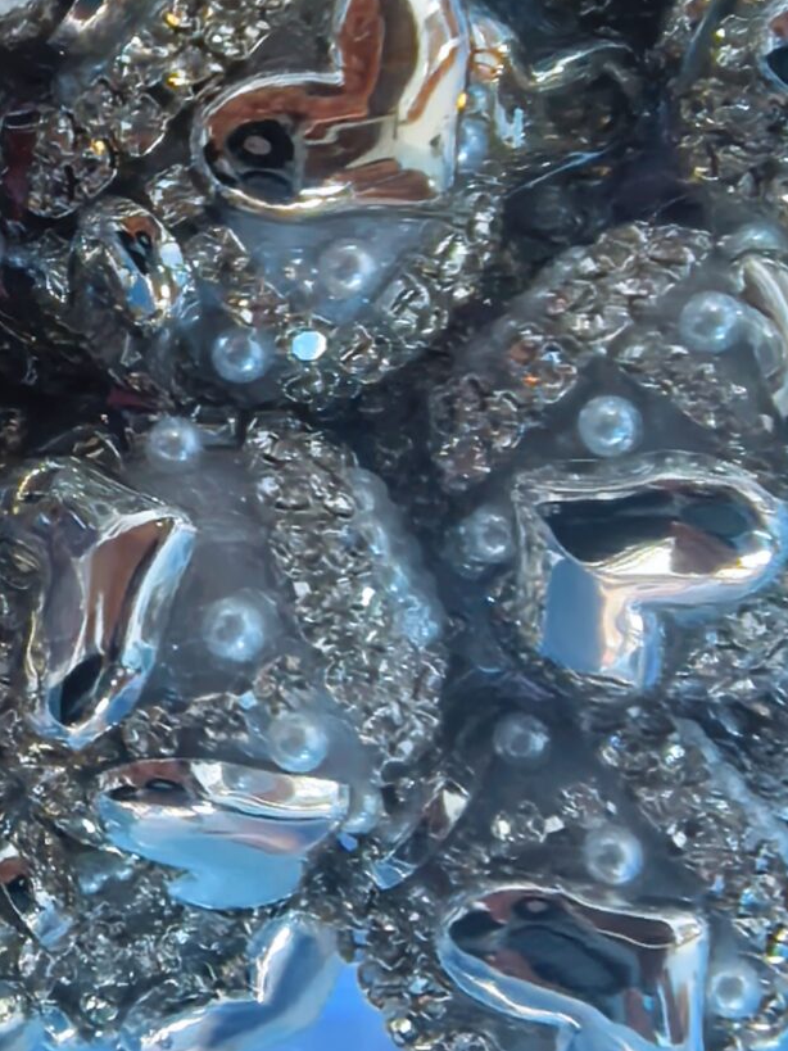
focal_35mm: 75
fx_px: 2277
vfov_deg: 24.6
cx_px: 326
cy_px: -30
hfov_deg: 19.6
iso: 640
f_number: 2.2
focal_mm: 1.95
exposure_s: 1/100
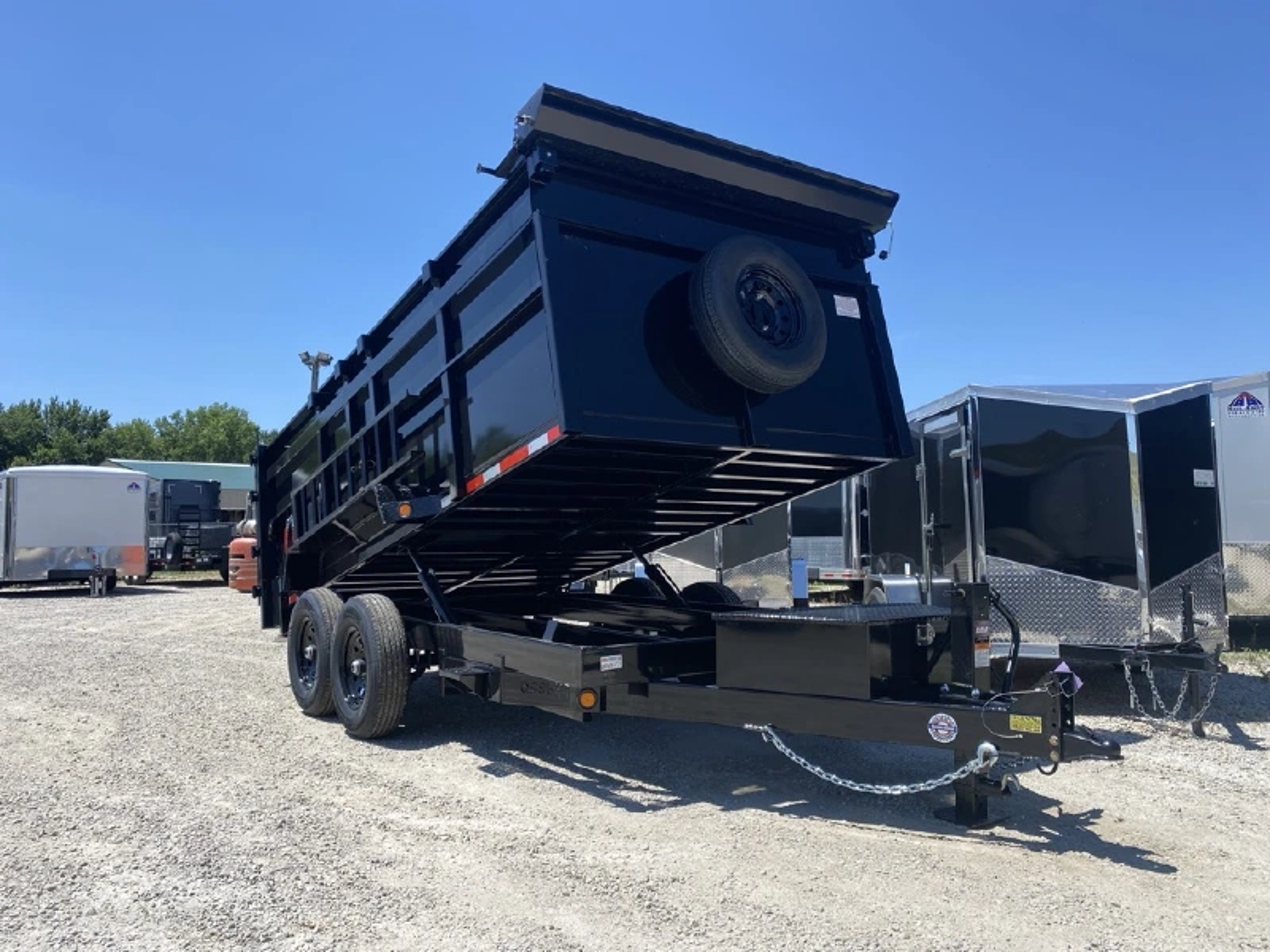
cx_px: 635
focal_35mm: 26
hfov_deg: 67.3
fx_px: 954
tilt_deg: +3.9
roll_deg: +0.9
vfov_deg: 53.1
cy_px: 476
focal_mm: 4.25
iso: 32
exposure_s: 1/2625
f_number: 1.8
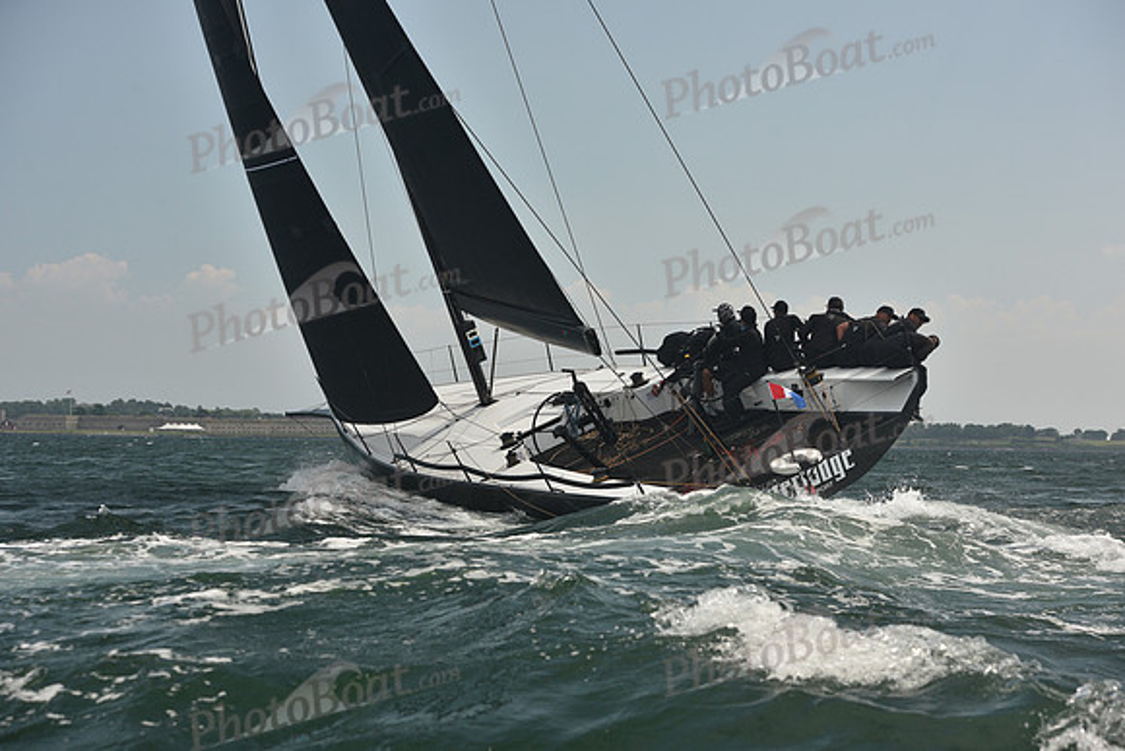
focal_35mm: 70
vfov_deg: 19.5
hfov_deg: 28.8
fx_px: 2188
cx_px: 562
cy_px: 376
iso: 250
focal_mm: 70
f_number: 6.3
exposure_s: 1/640
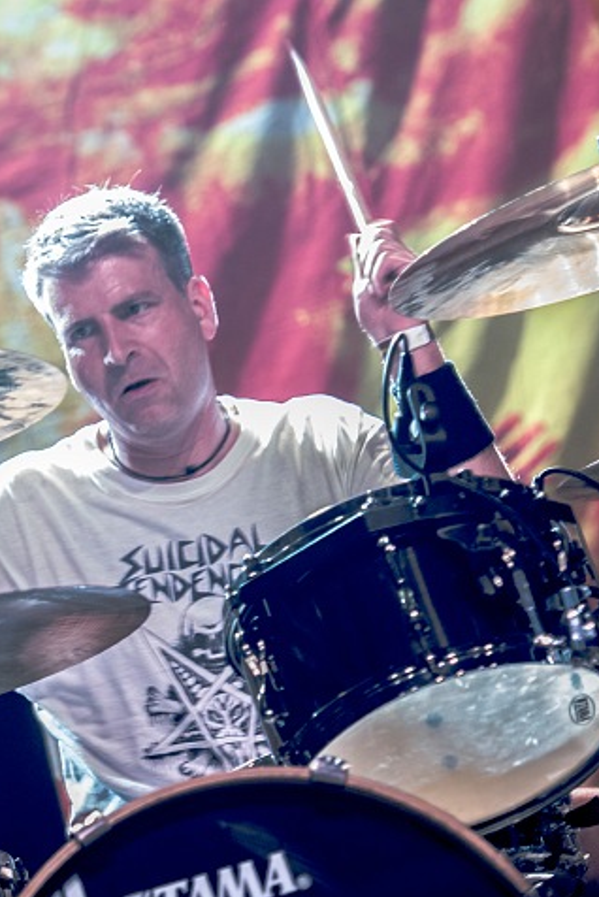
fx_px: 6778
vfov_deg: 7.6
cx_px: 149
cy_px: 450
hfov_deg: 5.1
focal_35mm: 272
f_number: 2.8
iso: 1250
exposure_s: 1/100
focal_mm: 120
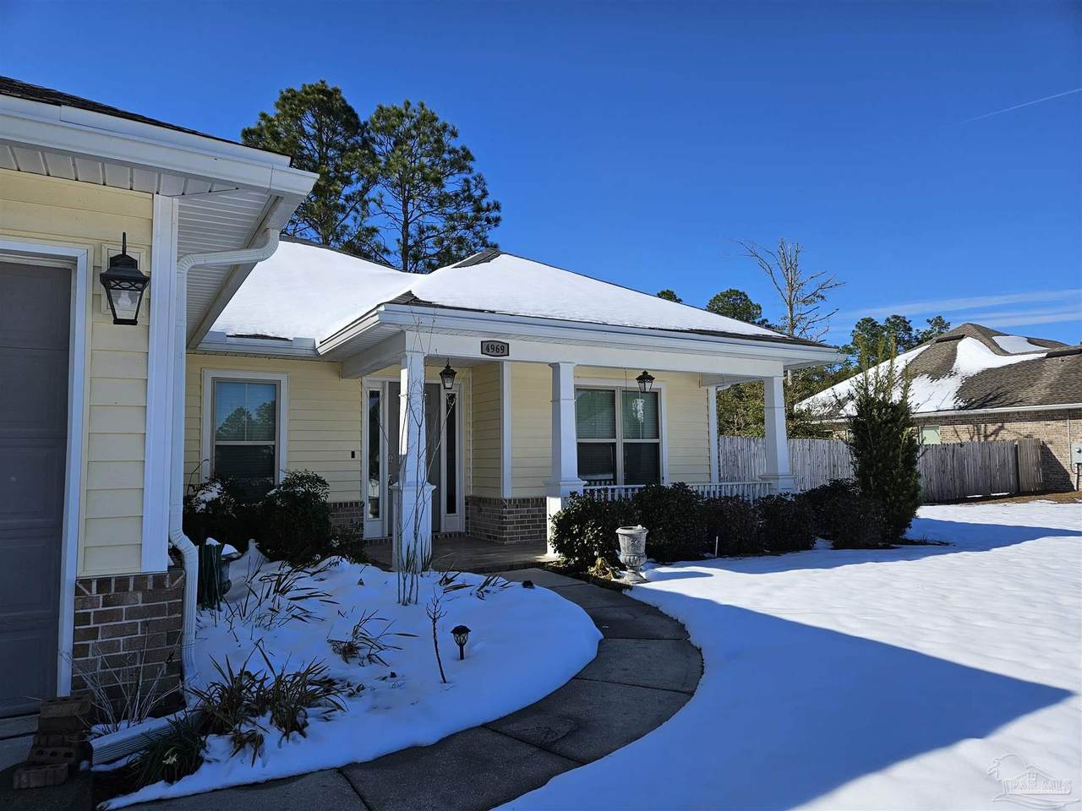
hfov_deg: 73.9
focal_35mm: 23
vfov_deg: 58.9
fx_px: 719
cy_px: 406
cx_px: 541
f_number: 1.8
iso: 25
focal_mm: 5.4
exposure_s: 1/2483
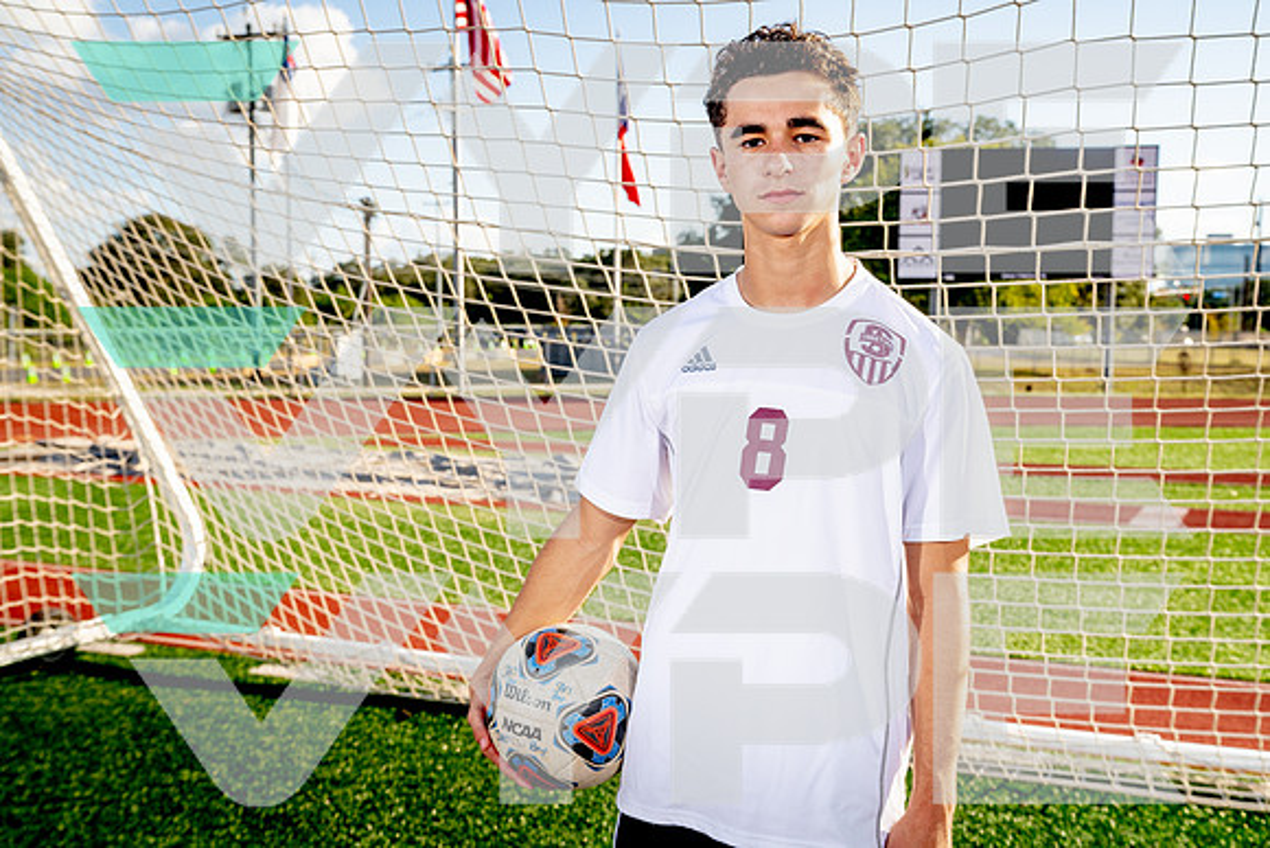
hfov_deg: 47.4
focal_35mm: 41
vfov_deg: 32.6
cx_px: 635
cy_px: 424
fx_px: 1447
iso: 100
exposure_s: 1/250
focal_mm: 41
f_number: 6.3
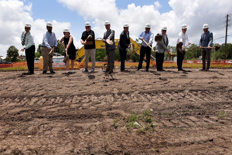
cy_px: 78
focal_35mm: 24
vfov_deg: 53.2
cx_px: 116
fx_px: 155
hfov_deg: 73.7
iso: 160
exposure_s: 1/500
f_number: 8
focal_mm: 24
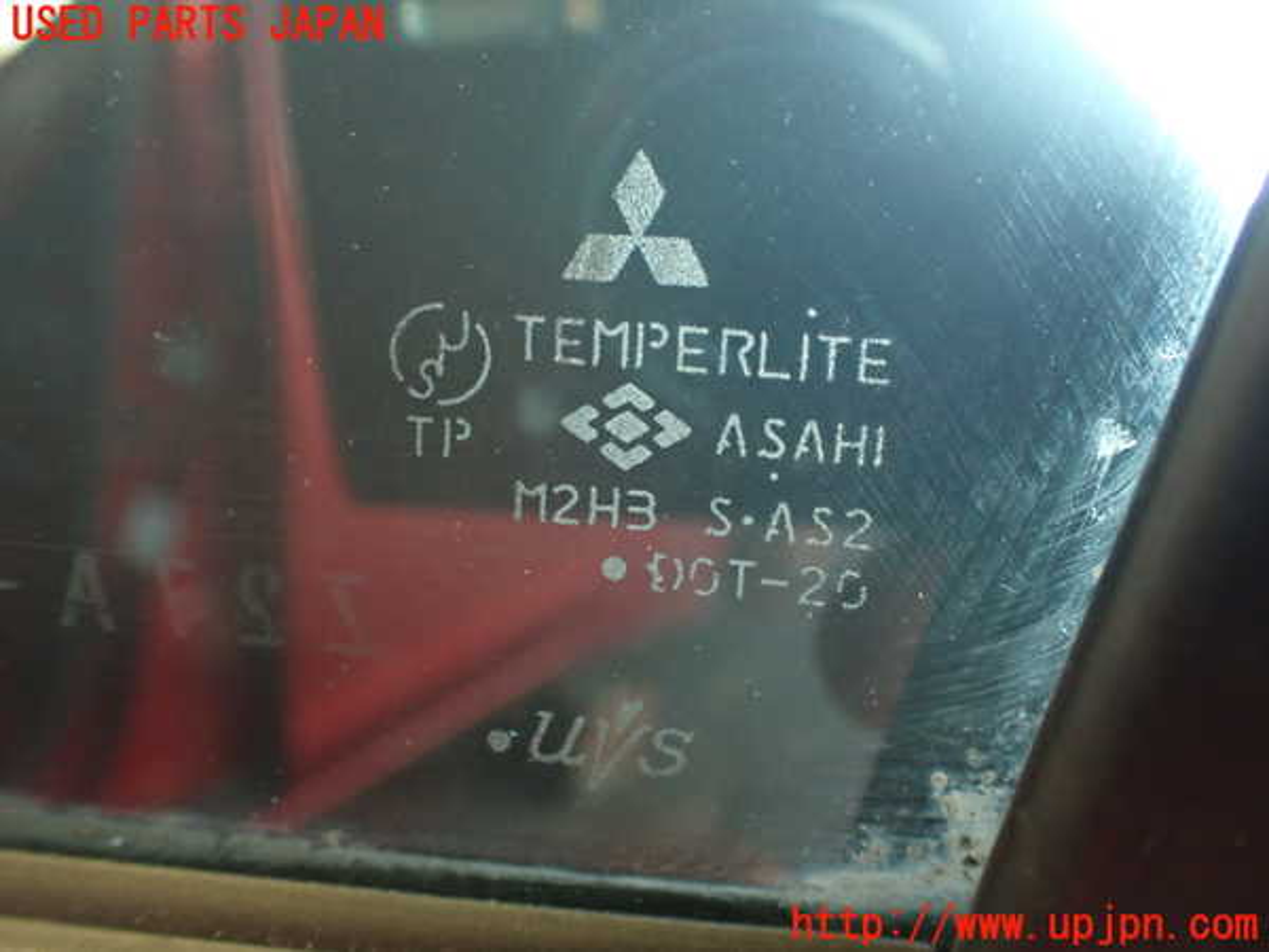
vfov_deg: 44.2
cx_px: 634
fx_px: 1173
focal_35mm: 32
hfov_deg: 56.8
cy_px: 476
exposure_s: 1/30
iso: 400
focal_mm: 5.79
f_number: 2.4
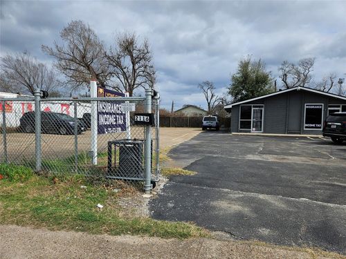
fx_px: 230
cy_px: 130
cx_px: 173
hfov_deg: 73.9
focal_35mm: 23
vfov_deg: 58.9
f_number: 1.8
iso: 25
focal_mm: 5.4
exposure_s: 1/2730
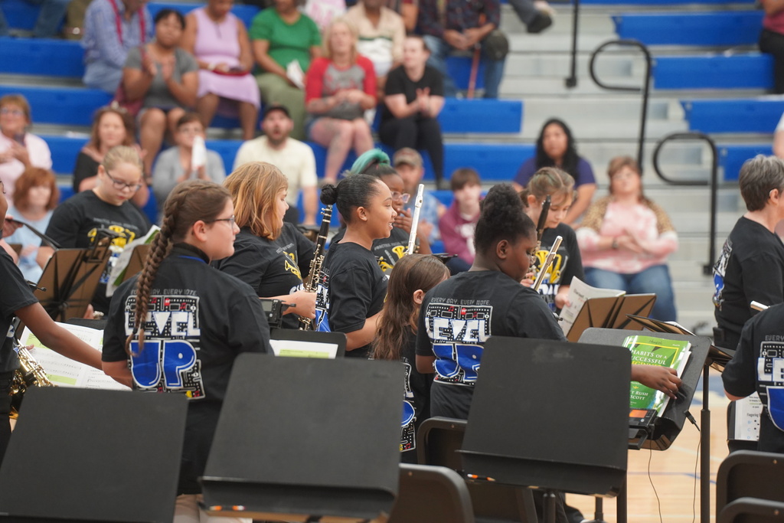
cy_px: 262
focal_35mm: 180
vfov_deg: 7.6
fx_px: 3920
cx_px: 392
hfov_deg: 11.4
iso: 2500
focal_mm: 180
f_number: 4
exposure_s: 1/200
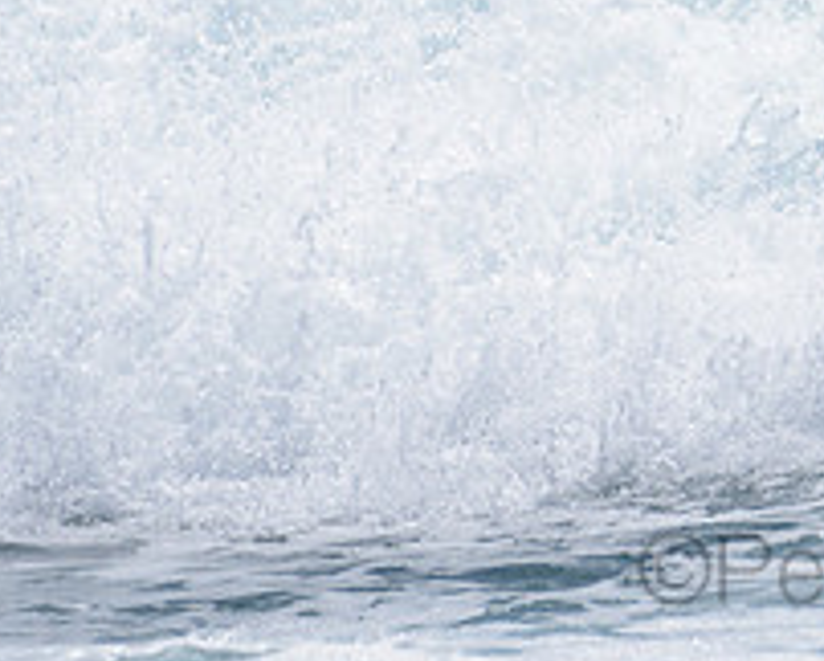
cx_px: 1222
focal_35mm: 1653
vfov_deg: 0.9
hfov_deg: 1.2
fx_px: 40351
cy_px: -113
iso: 125
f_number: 5.6
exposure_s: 1/2000
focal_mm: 500
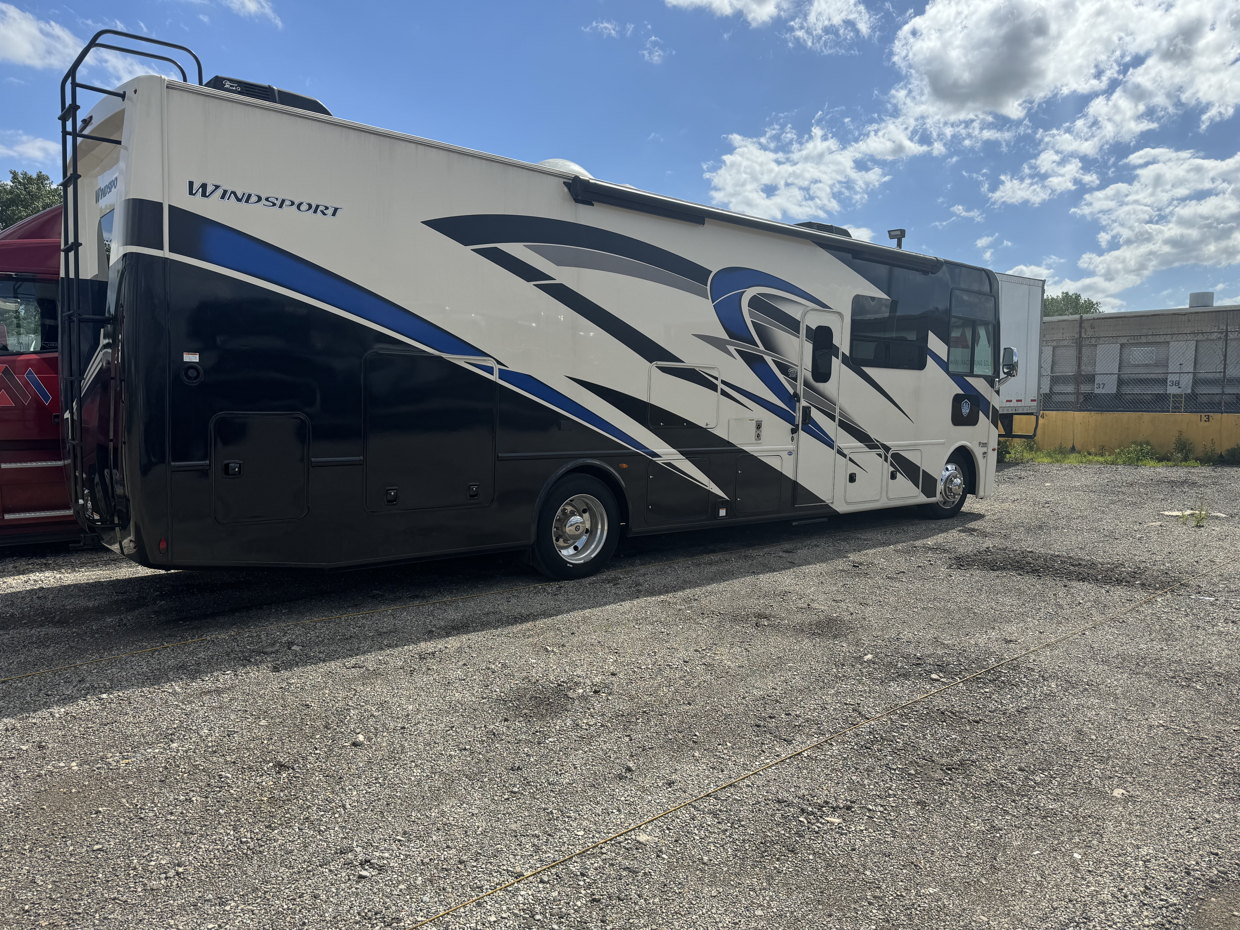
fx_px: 860
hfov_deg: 71.6
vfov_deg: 56.8
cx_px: 620
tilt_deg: -3.3
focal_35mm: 24
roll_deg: -0.7
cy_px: 465
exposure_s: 1/6410
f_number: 1.78
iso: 80
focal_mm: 6.76
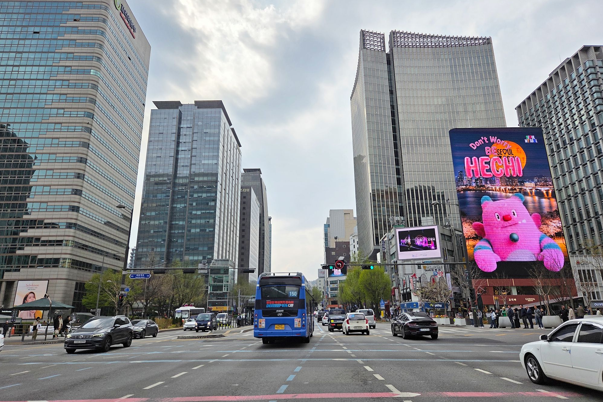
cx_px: 302
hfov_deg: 73.7
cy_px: 182
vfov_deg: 53.1
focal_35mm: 24
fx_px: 402
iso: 50
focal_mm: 5.4
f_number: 1.8
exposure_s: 1/7891
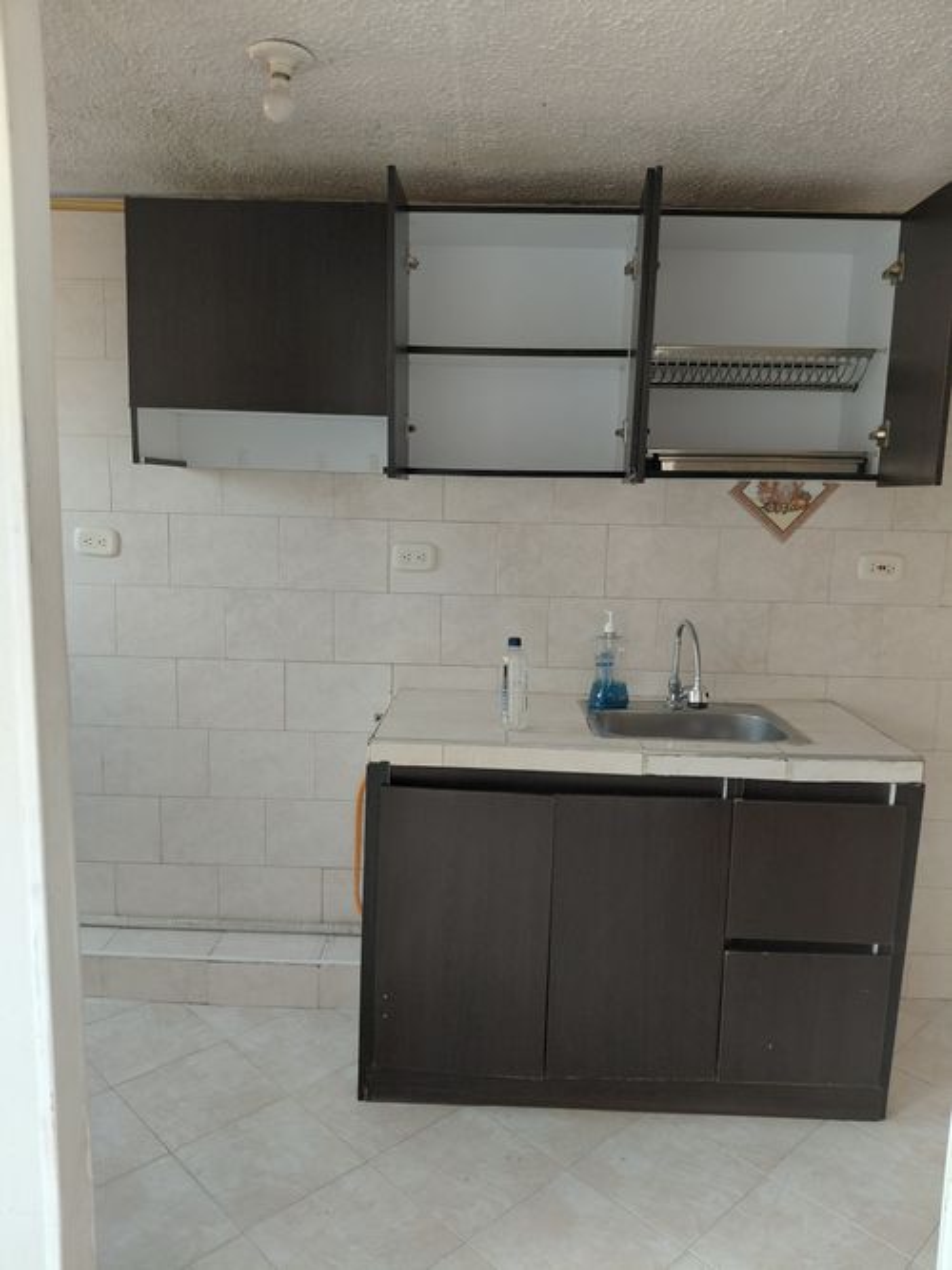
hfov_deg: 54.9
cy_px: 635
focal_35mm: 25
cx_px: 476
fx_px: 917
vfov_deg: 69.4
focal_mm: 4.69
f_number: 1.8
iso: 80
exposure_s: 1/120
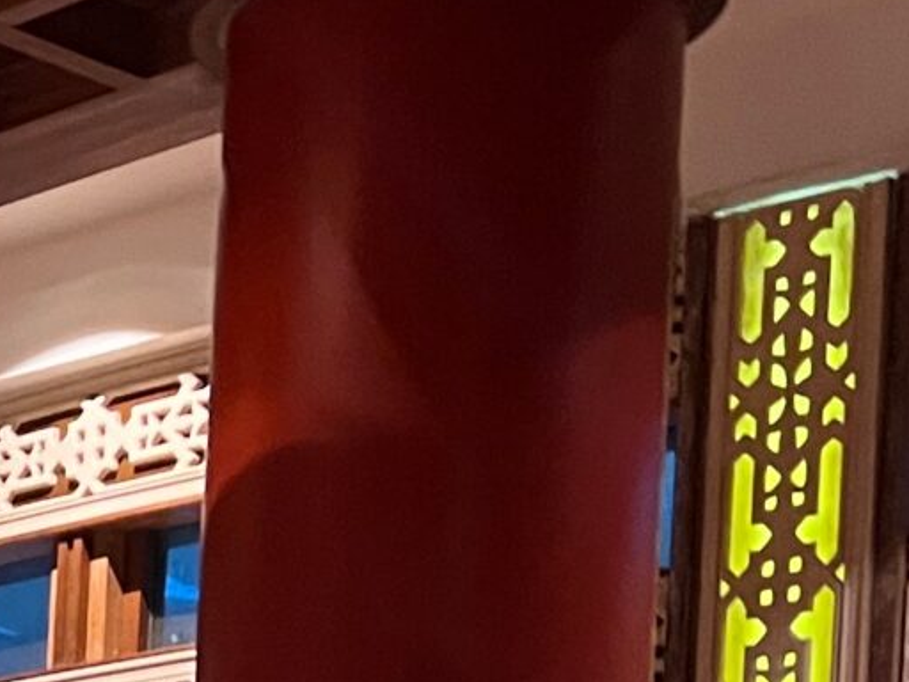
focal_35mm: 130
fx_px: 3414
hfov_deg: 13.4
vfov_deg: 10.6
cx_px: -817
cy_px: 1288
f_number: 1.5
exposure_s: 1/50
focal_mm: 5.7
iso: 320
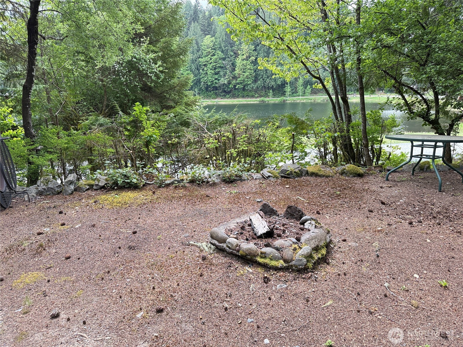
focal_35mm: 24
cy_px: 174
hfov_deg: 71.6
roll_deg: +1.5
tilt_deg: -14.3
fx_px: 321
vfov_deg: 56.8
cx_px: 232
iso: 100
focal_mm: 6.76
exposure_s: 1/637
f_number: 1.78
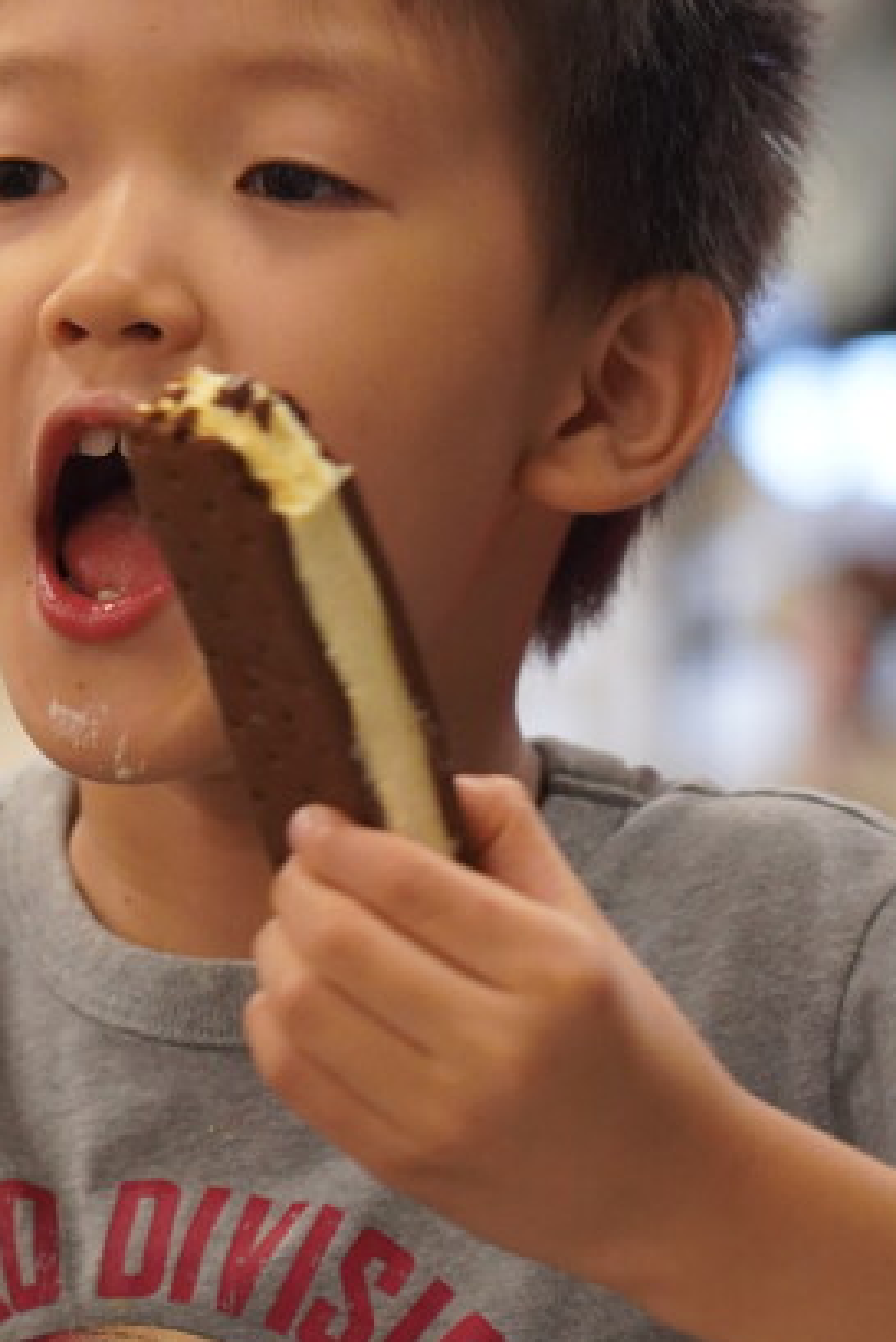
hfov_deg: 5.2
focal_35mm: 263
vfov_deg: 7.8
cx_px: 169
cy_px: 994
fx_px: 9810
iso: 5000
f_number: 4
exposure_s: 1/160
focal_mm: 105
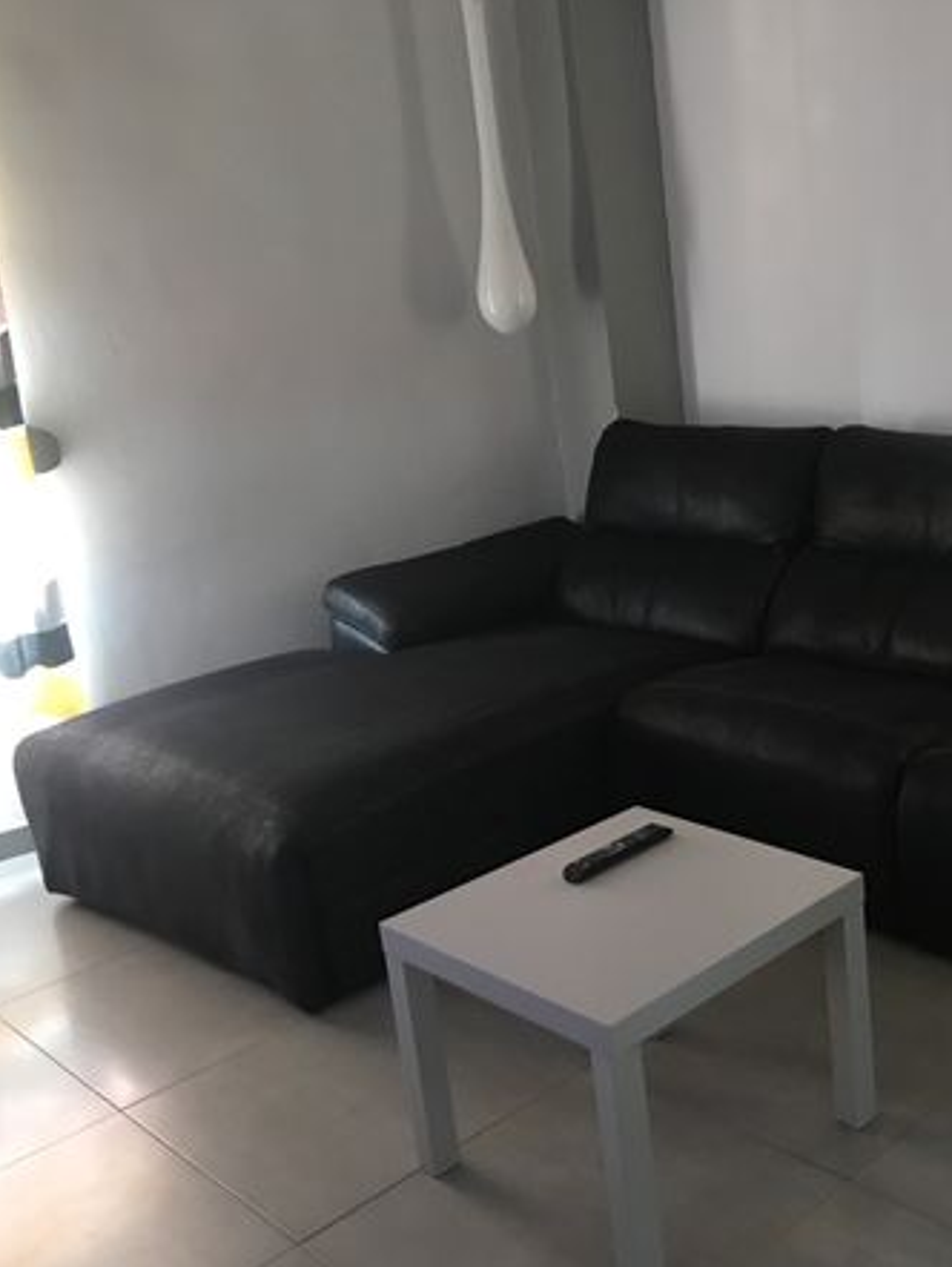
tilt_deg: -16.1
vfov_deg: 49.0
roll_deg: +2.8
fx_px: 1392
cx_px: 849
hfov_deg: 35.6
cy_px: 634
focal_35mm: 38
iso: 100
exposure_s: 1/17
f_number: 1.8
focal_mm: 3.99
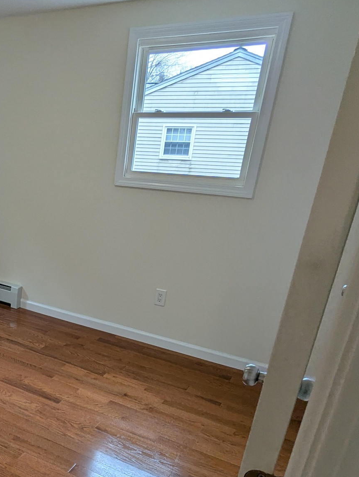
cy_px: 352
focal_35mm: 32
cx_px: 19
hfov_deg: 40.1
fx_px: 441
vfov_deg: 54.3
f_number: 2.2
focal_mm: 2.35
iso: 63
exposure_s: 1/120
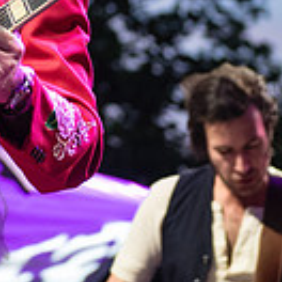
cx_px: -41
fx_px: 2406
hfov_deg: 6.7
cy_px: -8
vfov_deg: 6.7
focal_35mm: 261
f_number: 3.2
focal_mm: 62
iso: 1600
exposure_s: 1/320
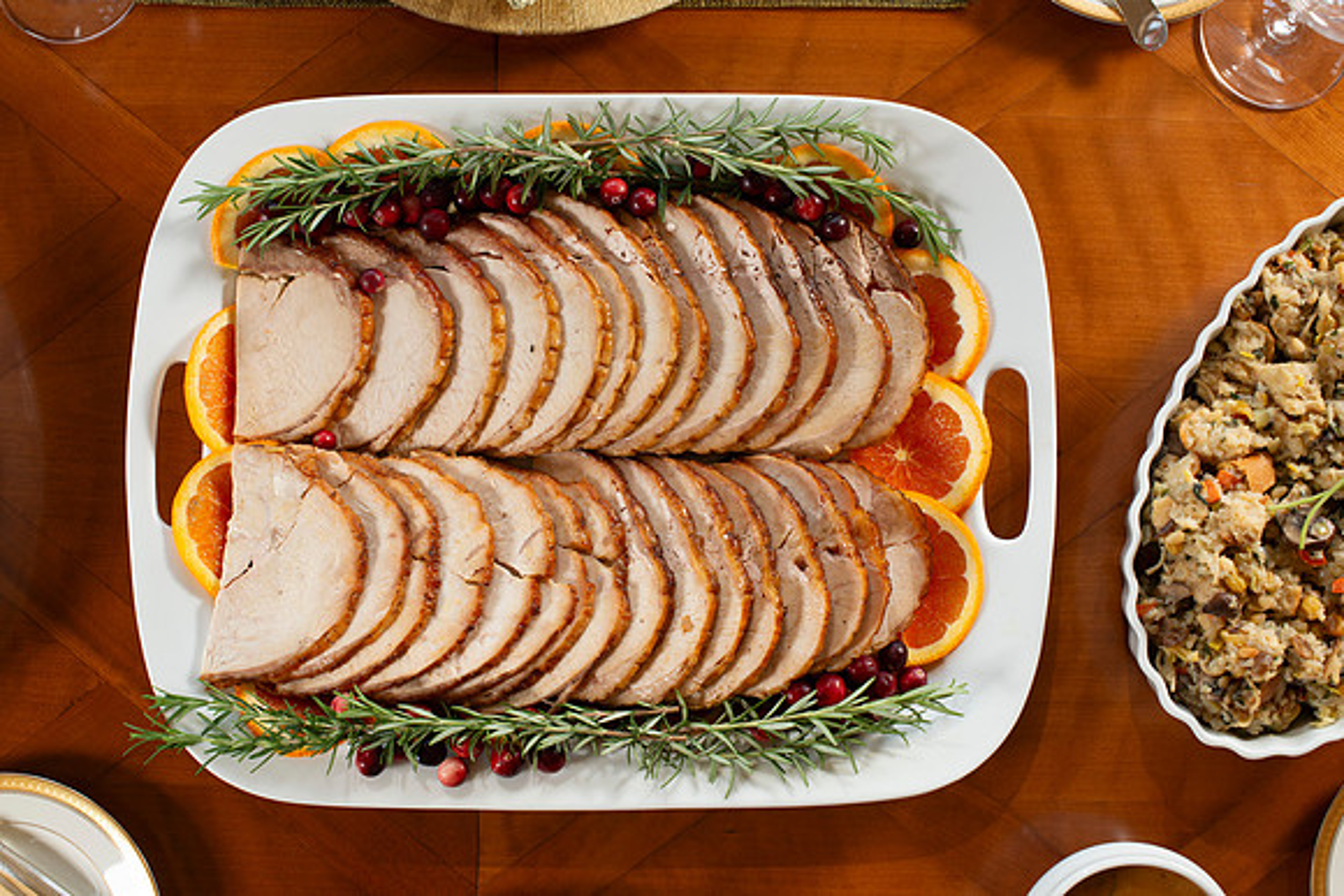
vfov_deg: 27.0
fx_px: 1867
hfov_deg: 39.6
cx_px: 672
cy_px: 448
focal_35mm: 50
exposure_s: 1/100
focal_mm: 50
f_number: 5.6
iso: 250
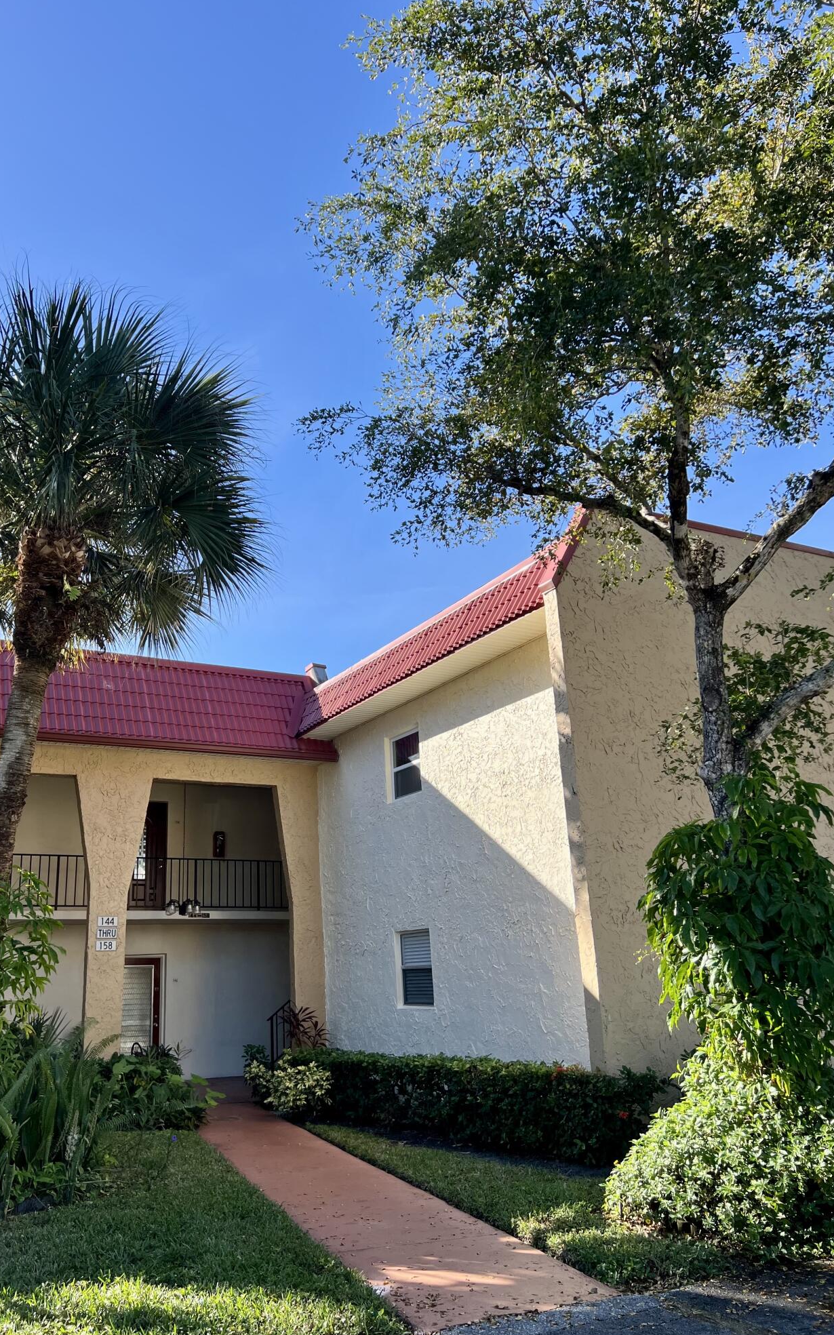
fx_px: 1019
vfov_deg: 66.5
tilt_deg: +17.9
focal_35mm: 28
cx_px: 328
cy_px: 675
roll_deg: +1.3
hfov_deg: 44.3
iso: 50
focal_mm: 5.7
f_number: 1.5
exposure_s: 1/1698
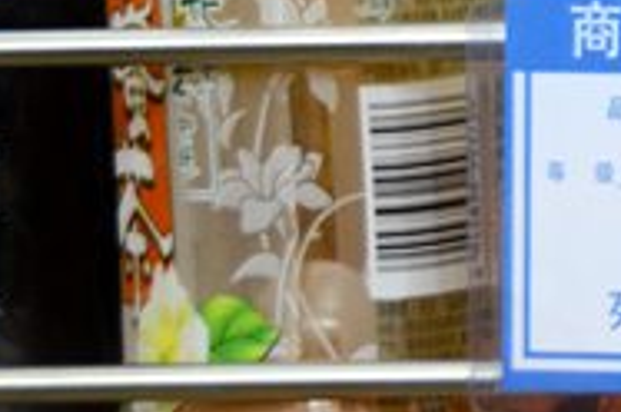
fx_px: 3530
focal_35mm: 205
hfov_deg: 9.5
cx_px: 1182
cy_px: -110
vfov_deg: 6.6
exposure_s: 1/50
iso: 800
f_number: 4
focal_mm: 32
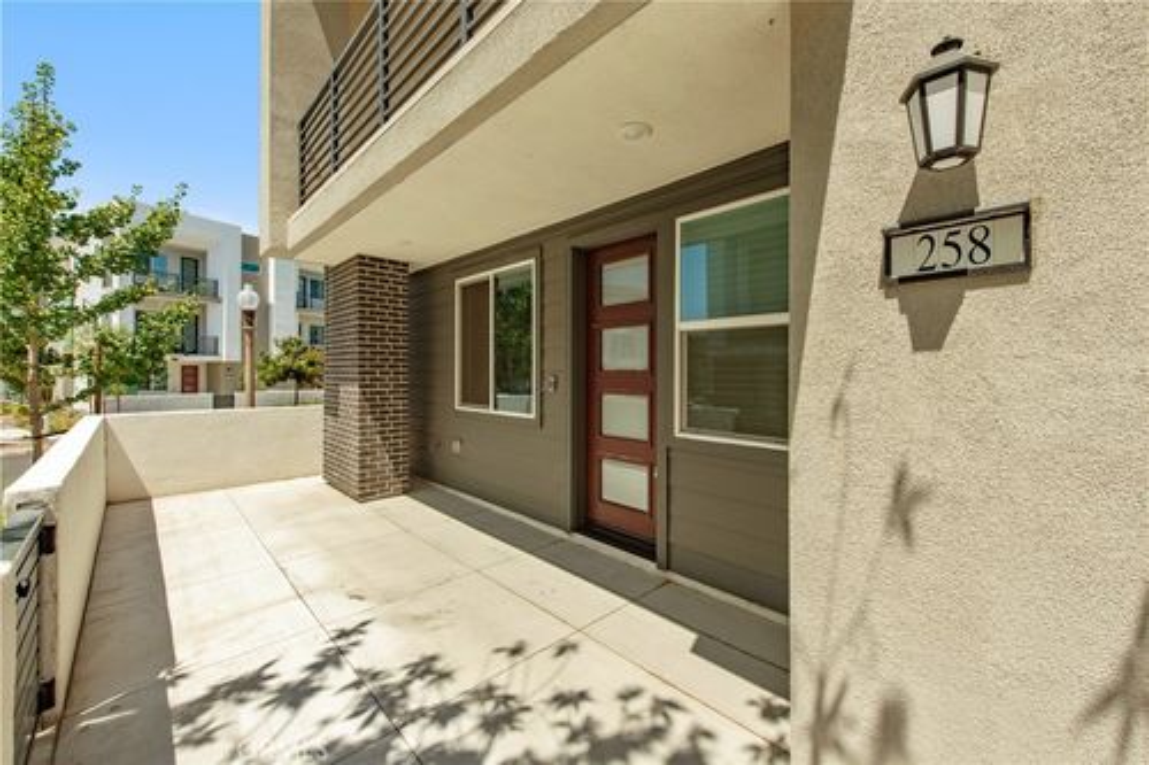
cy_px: 382
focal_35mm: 14
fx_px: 447
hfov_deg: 104.3
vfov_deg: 81.2
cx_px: 574
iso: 100
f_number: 13
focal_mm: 14
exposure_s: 1/200
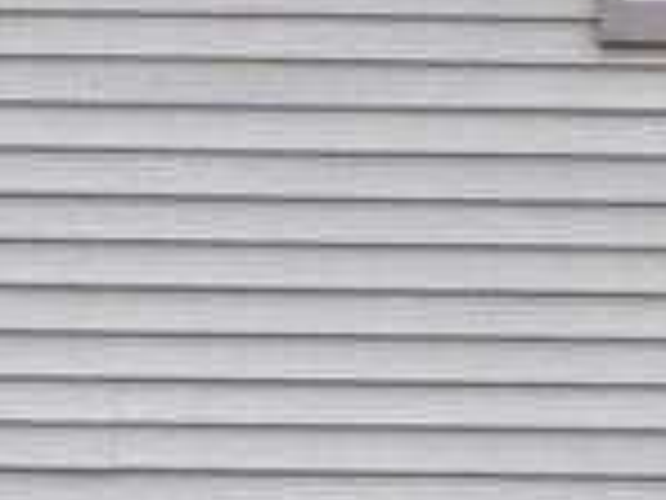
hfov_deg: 6.9
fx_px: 5445
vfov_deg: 5.2
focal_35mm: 283
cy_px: 829
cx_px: -220
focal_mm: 7.3
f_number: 3.2
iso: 400
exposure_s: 1/66
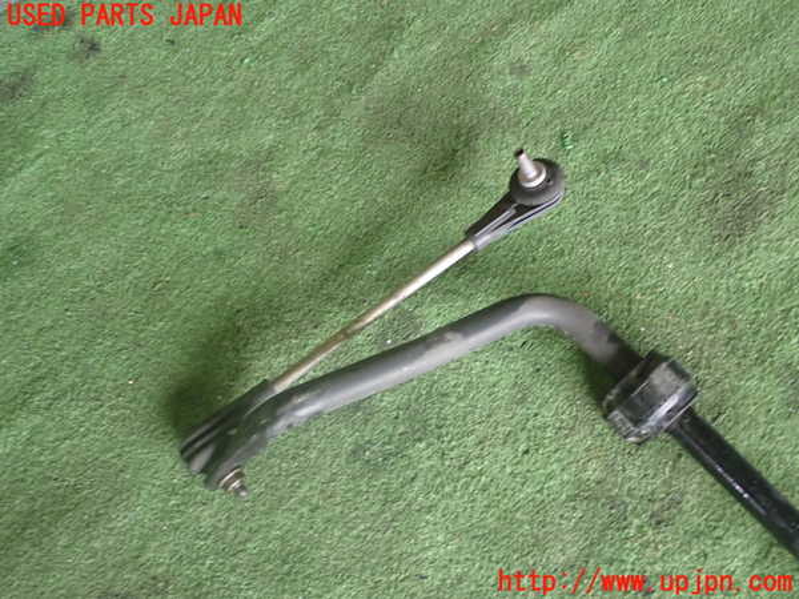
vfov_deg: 37.7
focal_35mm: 38
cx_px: 400
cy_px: 300
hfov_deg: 49.0
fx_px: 877
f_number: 2.7
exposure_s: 1/40
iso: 500
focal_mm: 6.83
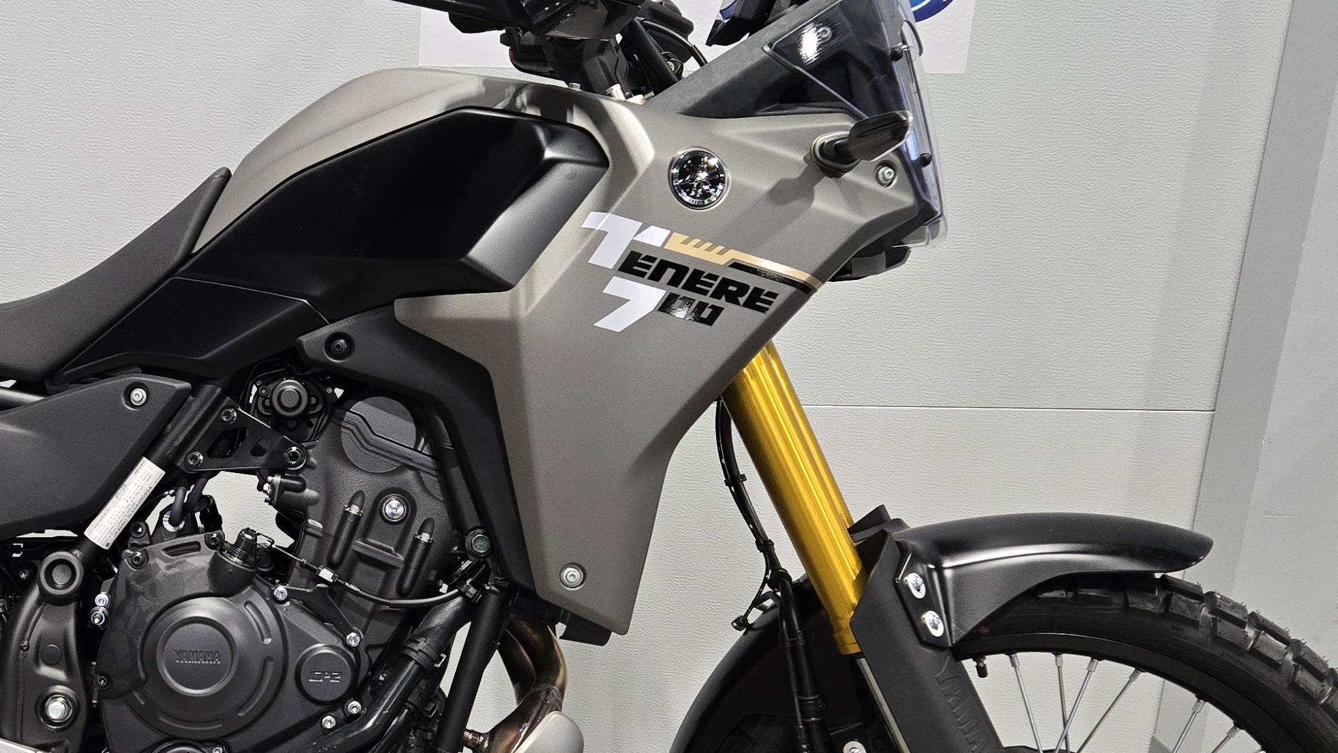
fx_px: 1738
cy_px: 508
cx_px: 290
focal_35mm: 49
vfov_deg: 24.3
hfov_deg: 40.6
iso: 320
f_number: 1.8
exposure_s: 1/120
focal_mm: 5.4
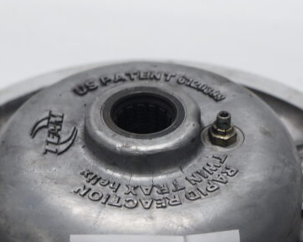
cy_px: 270
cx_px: 133
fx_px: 756
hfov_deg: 22.6
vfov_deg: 17.5
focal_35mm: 84
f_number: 4
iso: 160
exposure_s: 1/60
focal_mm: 21
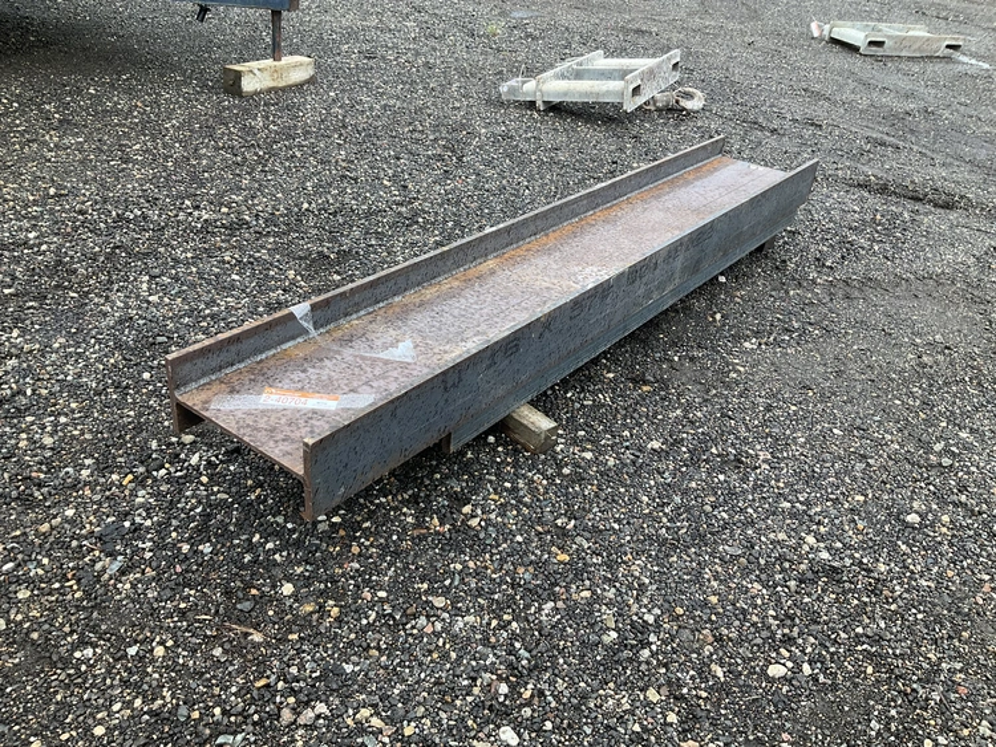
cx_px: 498
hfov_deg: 61.6
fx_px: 835
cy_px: 374
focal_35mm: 29
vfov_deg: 48.3
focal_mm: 3
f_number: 1.8
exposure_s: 1/143
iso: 20
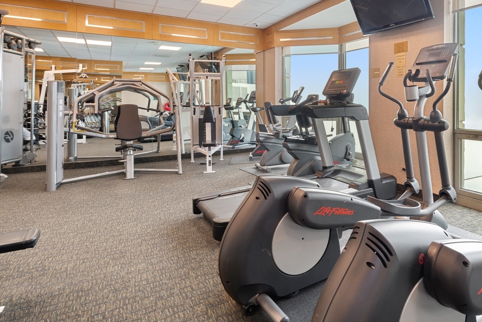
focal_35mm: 24
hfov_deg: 71.9
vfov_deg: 52.2
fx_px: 321
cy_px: 109
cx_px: 315
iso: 100
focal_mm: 15
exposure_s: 1/1.25
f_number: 8
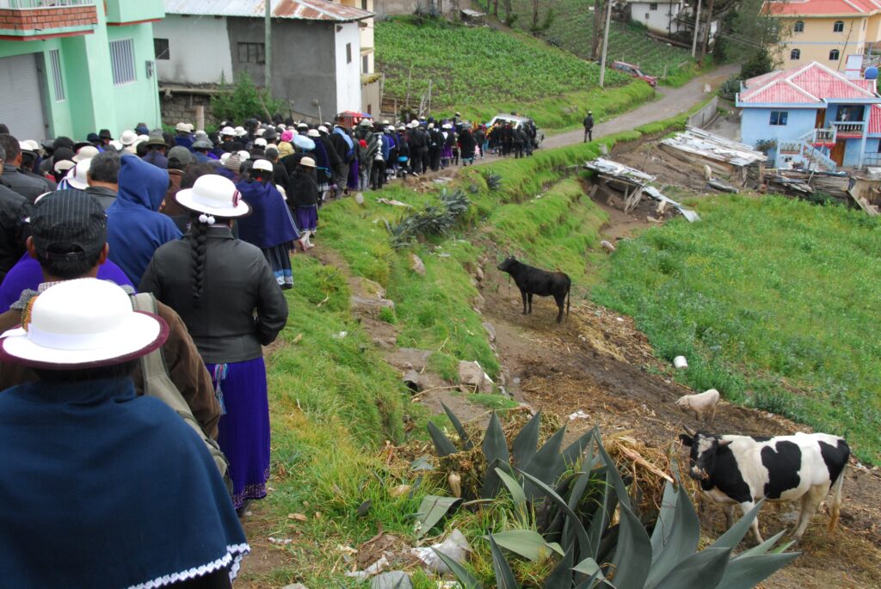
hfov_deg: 47.9
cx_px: 440
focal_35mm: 40
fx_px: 992
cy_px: 294
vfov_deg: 33.1
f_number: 8
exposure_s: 1/250
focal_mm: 27
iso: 400
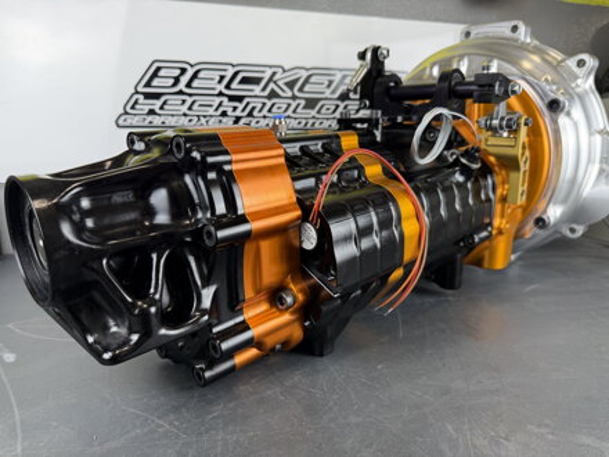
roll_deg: -0.1
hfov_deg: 71.6
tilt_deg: -11.7
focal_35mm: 24
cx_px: 304
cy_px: 228
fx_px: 422
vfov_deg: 56.8
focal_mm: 6.76
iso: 100
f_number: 1.78
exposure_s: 1/100
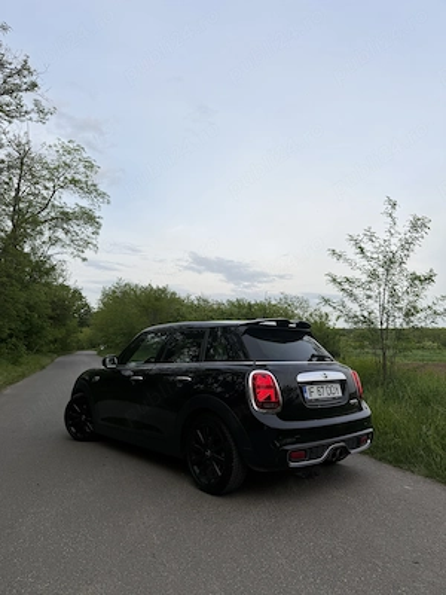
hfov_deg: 56.8
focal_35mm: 24
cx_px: 223
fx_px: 412
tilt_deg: +7.8
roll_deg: +0.1
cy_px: 298
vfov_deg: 71.6
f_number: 1.78
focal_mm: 6.76
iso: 100
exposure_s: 1/602
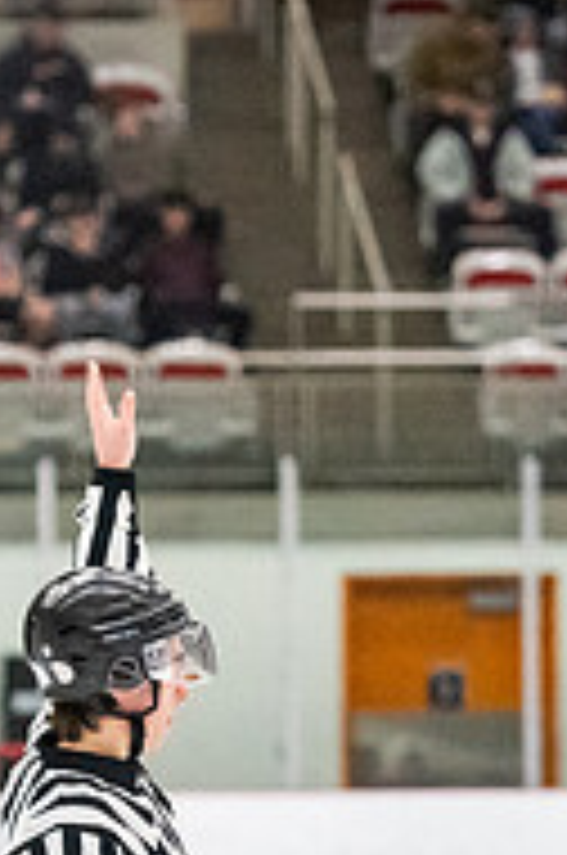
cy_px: 1076
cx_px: 58
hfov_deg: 2.7
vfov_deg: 4.1
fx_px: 11950
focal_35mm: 504
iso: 4000
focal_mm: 105
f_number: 2.8
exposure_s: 1/800
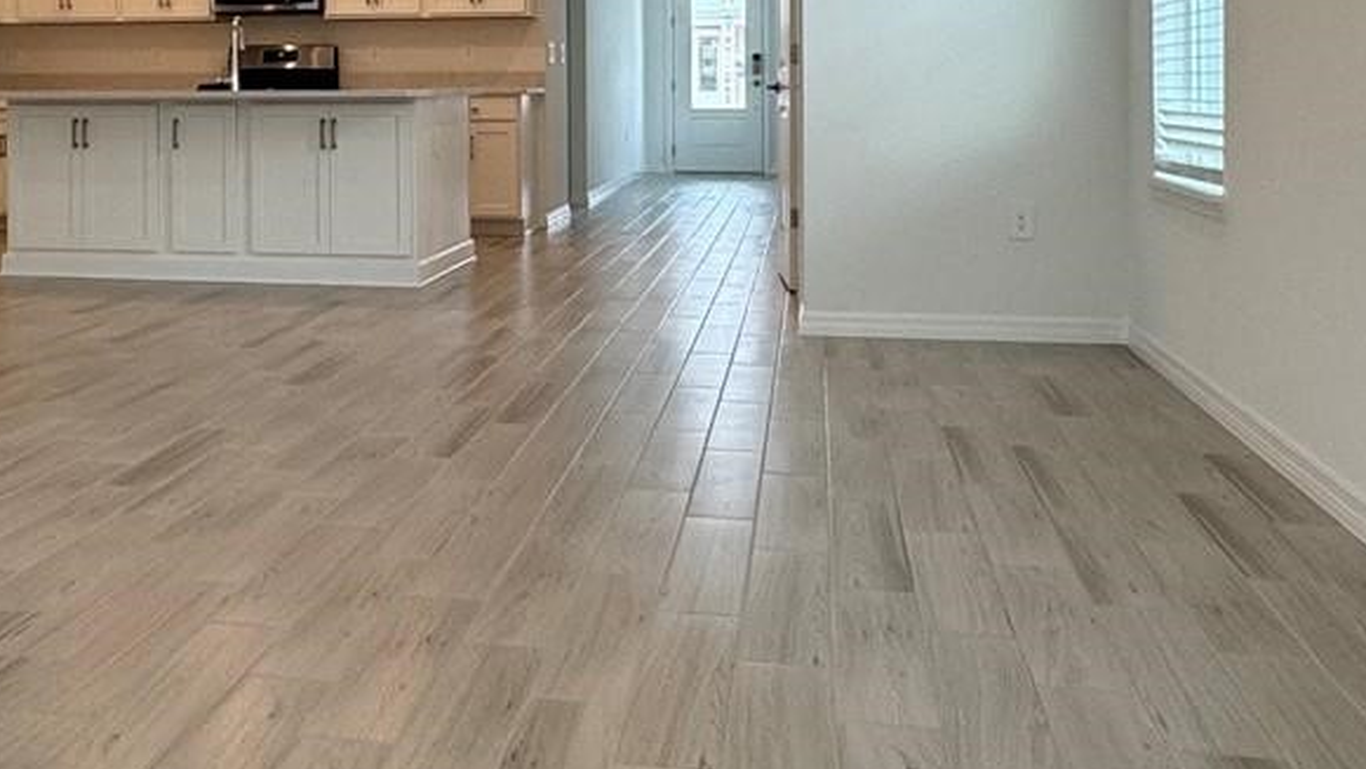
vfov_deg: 27.4
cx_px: 489
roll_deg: +0.2
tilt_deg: -0.8
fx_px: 1521
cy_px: 85
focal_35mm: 42
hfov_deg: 47.8
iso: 80
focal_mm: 2.22
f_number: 2.2
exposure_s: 1/120
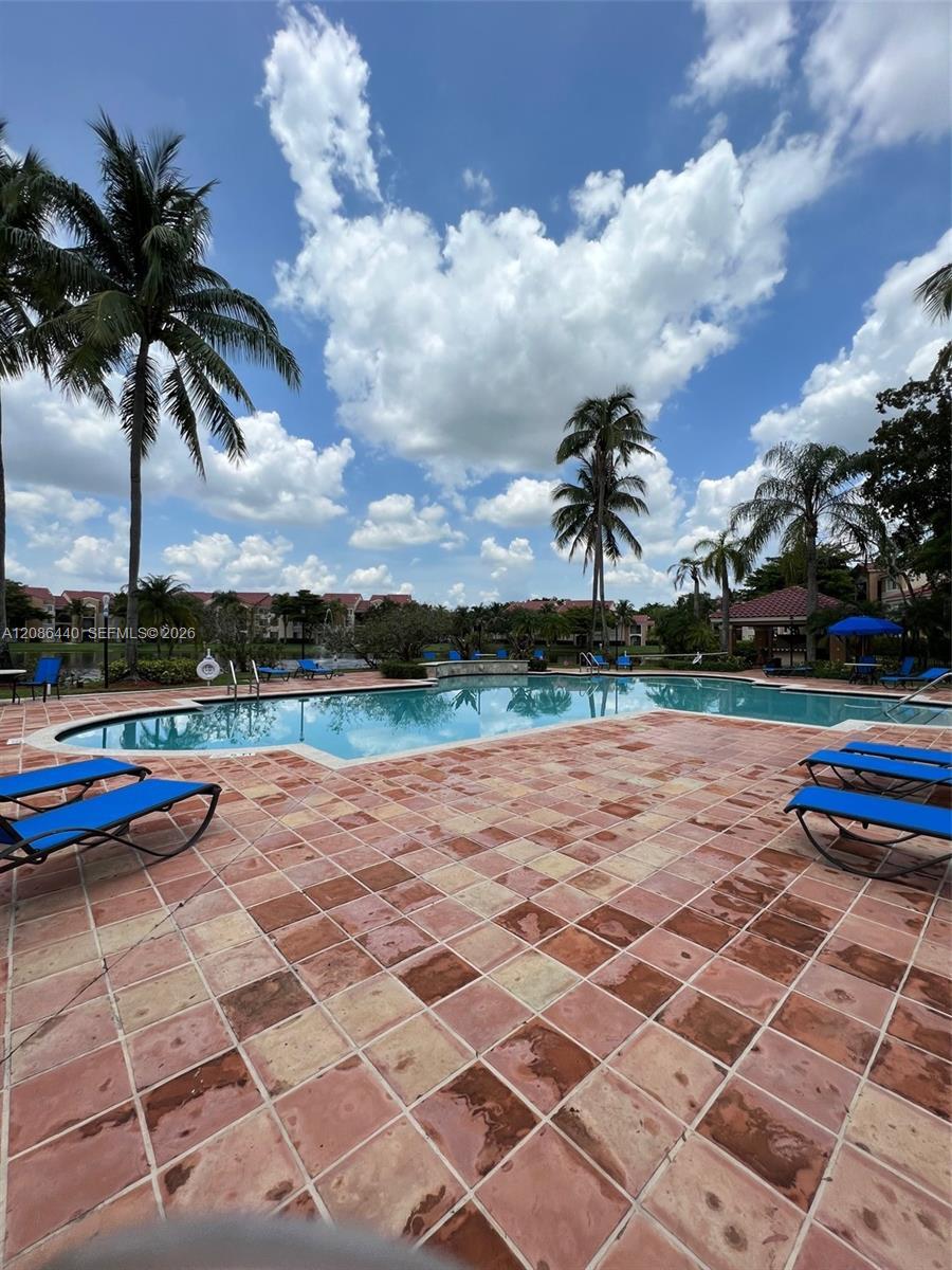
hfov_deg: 89.9
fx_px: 477
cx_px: 476
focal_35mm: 13
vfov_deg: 106.2
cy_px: 635
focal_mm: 1.57
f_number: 1.8
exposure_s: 1/2597
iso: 32
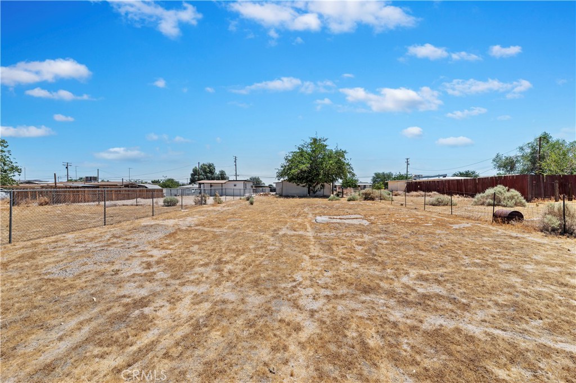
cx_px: 288
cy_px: 192
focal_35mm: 14
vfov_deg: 81.1
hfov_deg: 104.3
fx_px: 224
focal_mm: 14
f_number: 18
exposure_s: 1/160
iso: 320
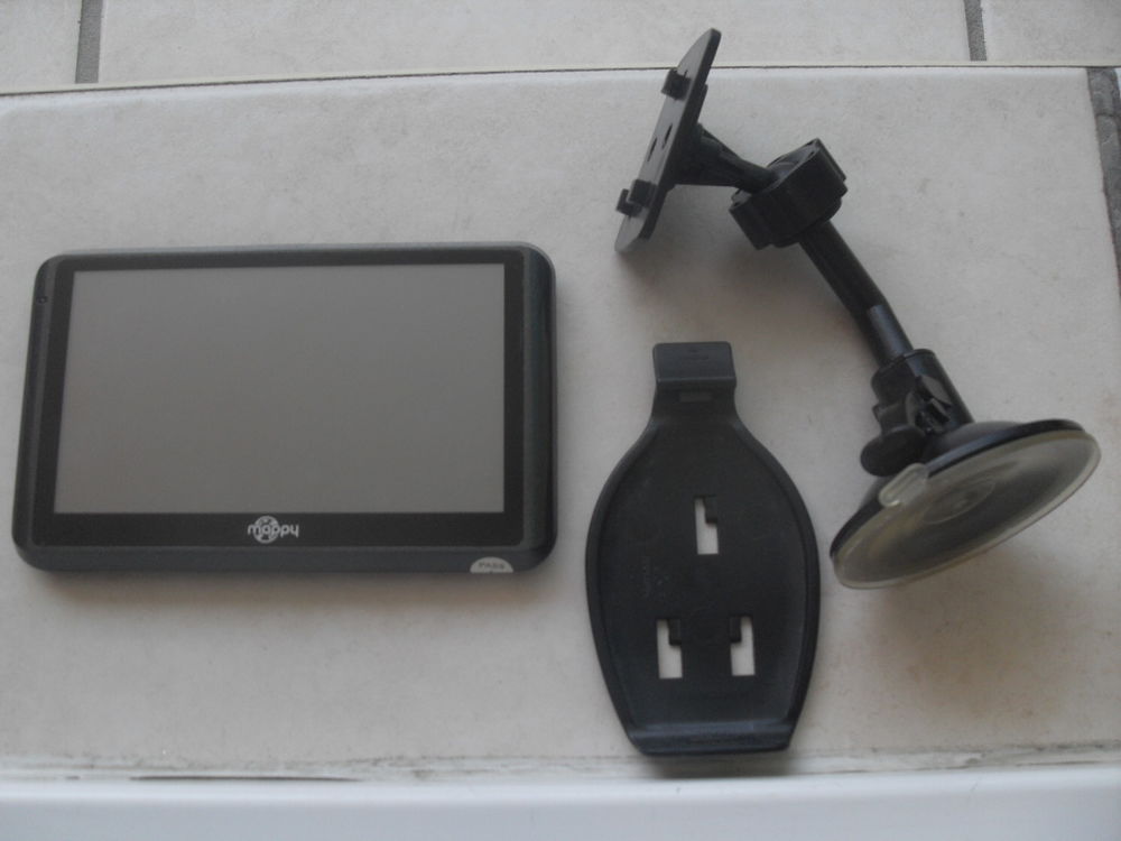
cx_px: 560
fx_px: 1198
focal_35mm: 37
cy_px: 420
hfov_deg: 50.1
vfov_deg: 38.7
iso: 80
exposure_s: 1/250
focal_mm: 6.3
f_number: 2.8
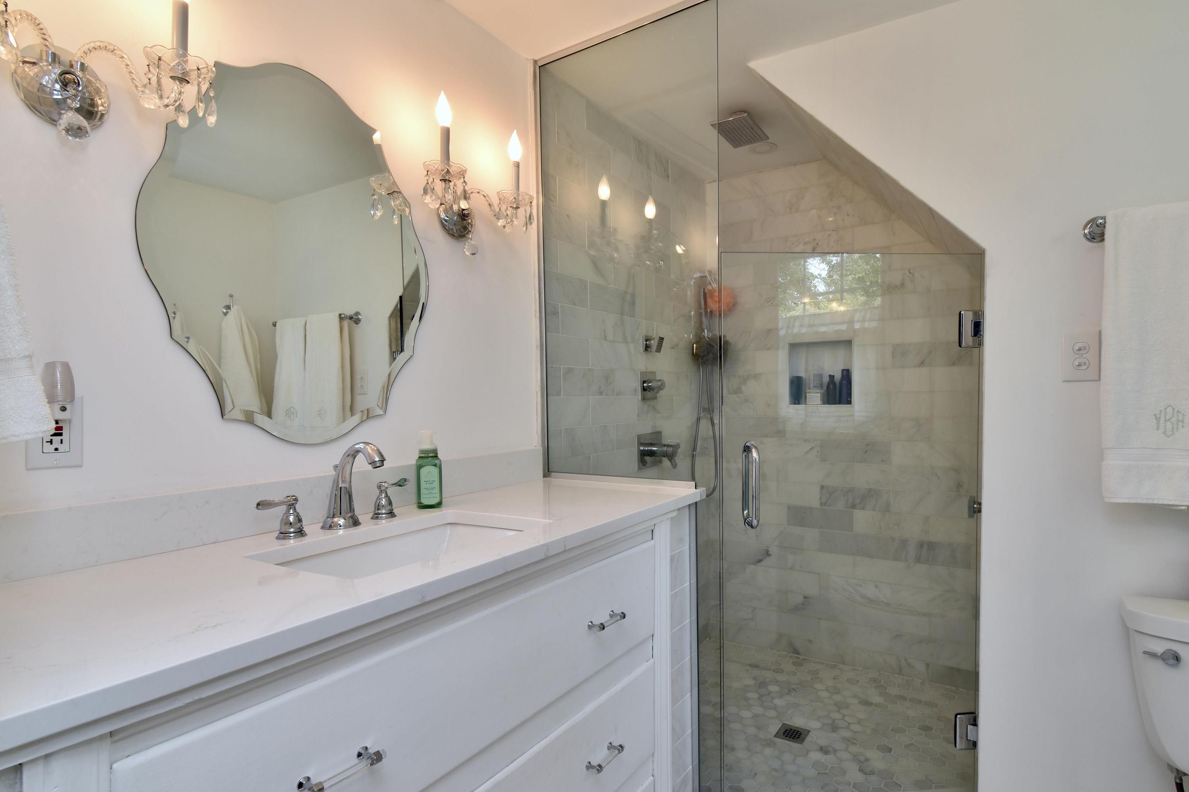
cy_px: 421
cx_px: 663
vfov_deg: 70.4
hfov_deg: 92.9
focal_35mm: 17
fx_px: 561
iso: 100
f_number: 11
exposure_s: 1/5
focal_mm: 10
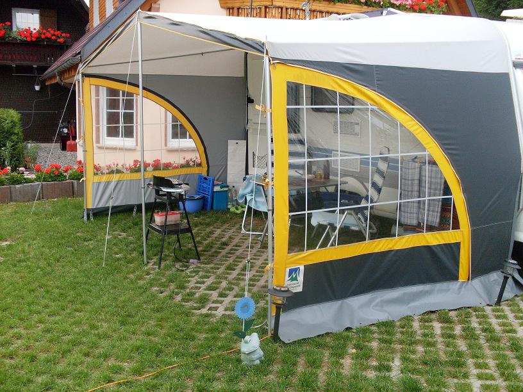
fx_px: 574
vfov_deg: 37.7
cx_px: 262
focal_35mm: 38
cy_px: 196
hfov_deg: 49.0
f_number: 2.8
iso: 100
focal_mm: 6.3
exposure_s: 1/90
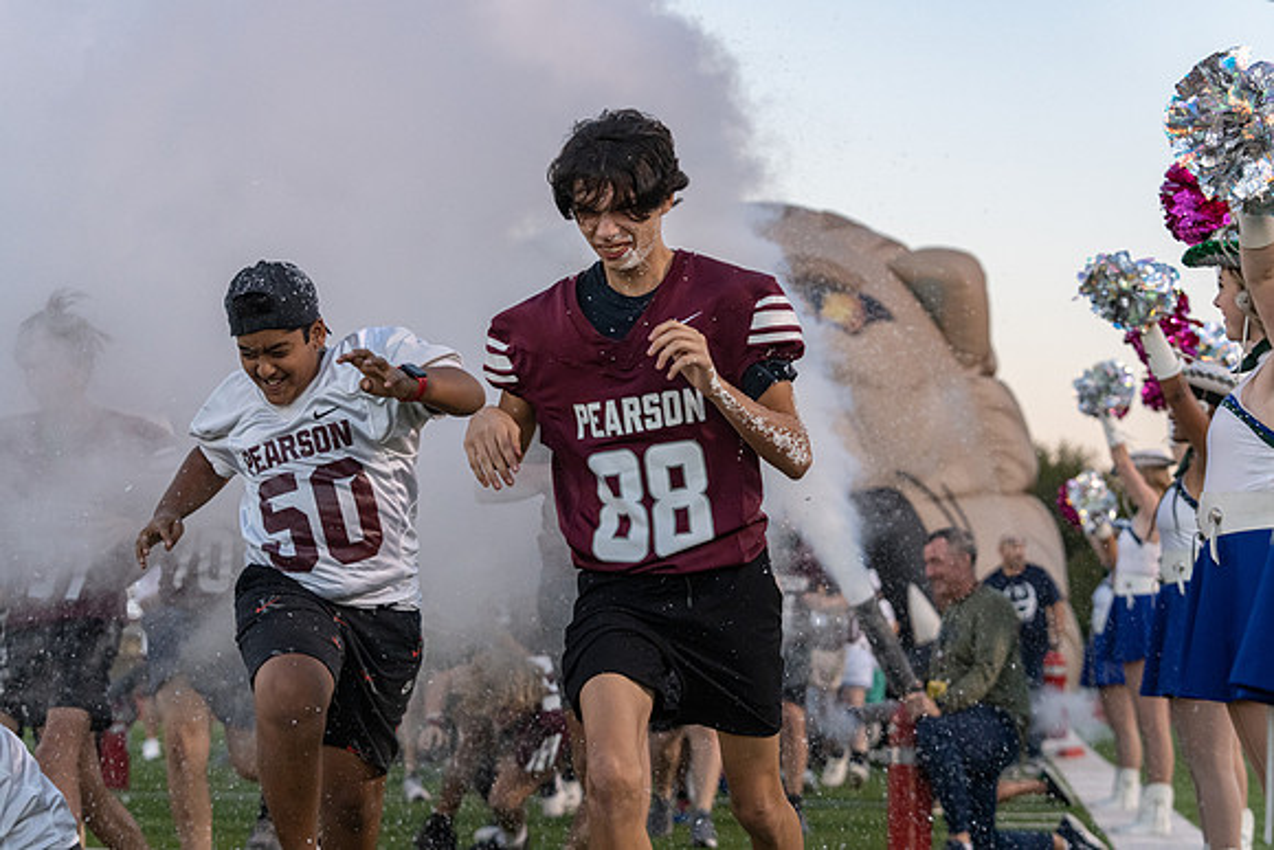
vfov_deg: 19.5
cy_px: 425
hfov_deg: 28.8
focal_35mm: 70
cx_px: 637
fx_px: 2478
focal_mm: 70
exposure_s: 1/1250
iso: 3200
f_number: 4
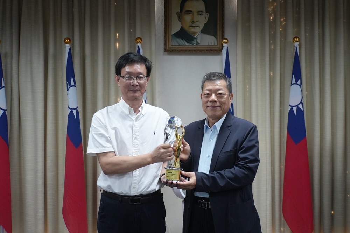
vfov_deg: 31.2
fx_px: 418
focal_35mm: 43
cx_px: 175
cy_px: 116
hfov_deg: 45.4
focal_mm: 29
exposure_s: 1/160
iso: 2500
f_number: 4
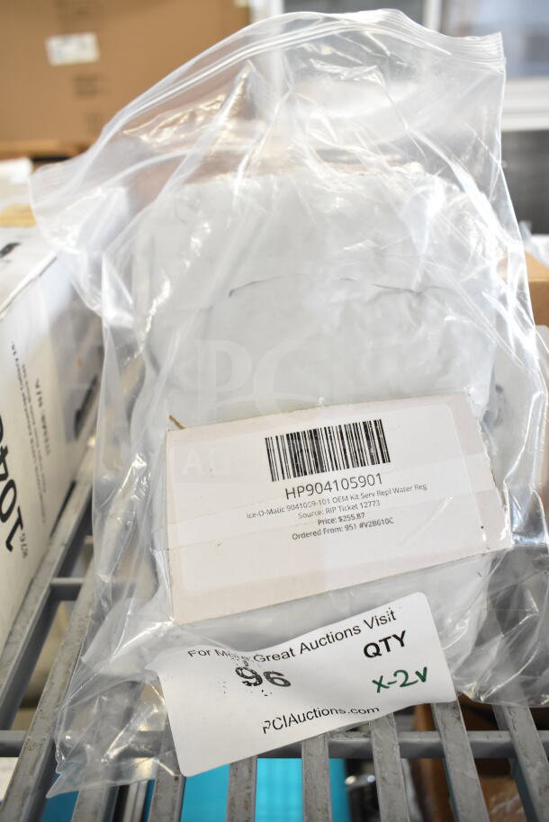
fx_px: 686
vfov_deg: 61.9
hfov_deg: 43.6
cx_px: 274
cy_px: 411
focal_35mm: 30
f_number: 4.5
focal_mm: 20
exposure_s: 1/80
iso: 1600
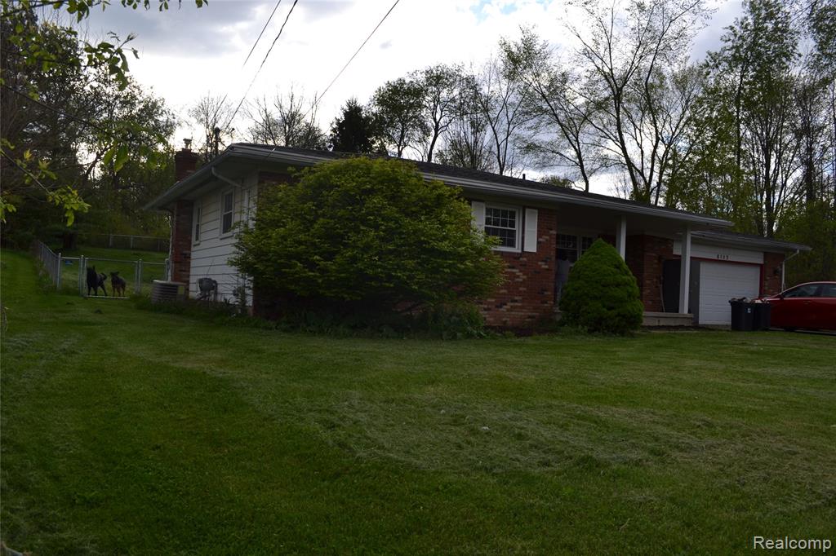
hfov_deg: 67.4
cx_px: 418
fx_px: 627
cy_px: 278
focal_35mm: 27
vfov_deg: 47.9
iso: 100
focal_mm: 18
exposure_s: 1/200
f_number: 7.1
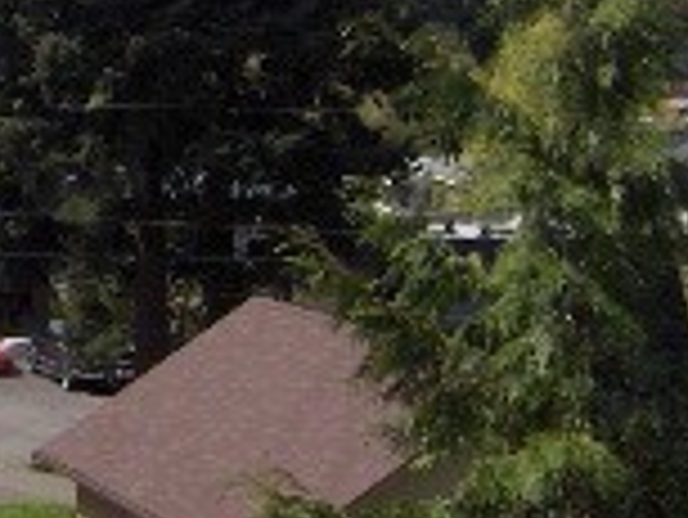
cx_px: -360
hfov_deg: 11.6
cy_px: 86
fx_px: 3242
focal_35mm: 163
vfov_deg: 9.1
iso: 100
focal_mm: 8
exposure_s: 1/735
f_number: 4.8
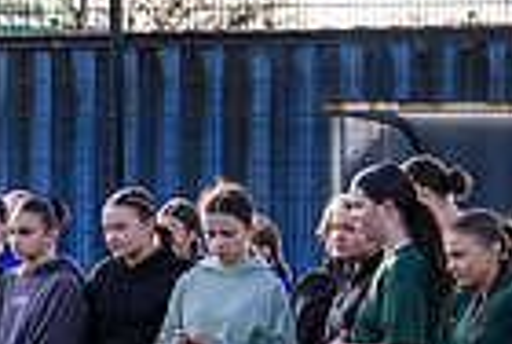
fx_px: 4119
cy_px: 474
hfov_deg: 6.9
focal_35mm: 289
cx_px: -472
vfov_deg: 4.8
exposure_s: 1/1000
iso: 500
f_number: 3.5
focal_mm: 70
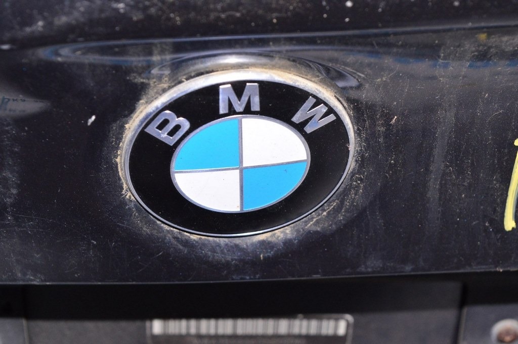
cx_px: 259
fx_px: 1186
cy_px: 172
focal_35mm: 82
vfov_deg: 16.5
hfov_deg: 24.6
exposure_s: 1/200
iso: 1600
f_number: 8
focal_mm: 55
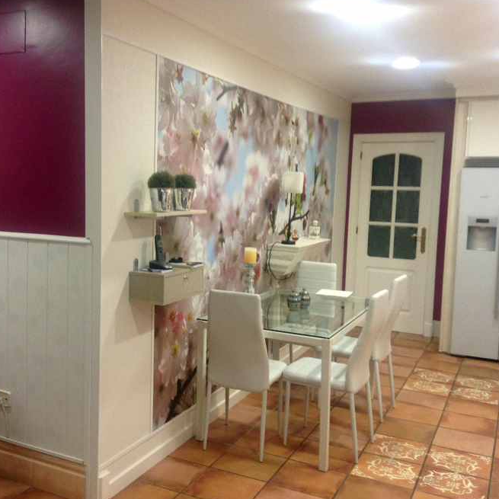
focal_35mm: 40
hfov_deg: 41.3
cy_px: 248
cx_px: 165
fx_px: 652
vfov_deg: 41.9
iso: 80
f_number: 2.4
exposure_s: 1/24
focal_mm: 3.3
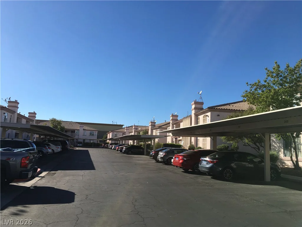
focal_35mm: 29
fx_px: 253
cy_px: 114
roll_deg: -2.5
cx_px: 151
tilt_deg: +8.1
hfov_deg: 61.7
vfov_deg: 48.2
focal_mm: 4.15
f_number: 2.2
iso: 25
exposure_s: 1/1972
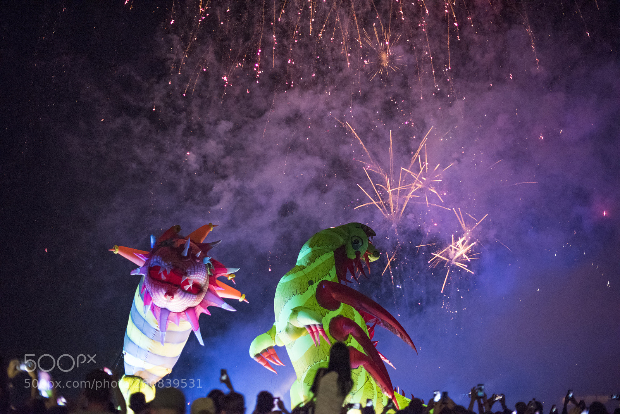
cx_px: 310
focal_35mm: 50
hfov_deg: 39.6
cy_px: 207
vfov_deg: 27.0
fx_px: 861
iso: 5000
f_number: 2
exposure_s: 1/250
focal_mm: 50
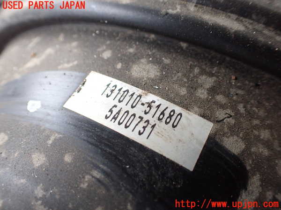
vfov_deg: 46.8
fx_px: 244
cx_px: 140
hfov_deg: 60.0
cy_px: 105
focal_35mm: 30
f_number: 2.3
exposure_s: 1/125
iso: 800
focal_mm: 5.4
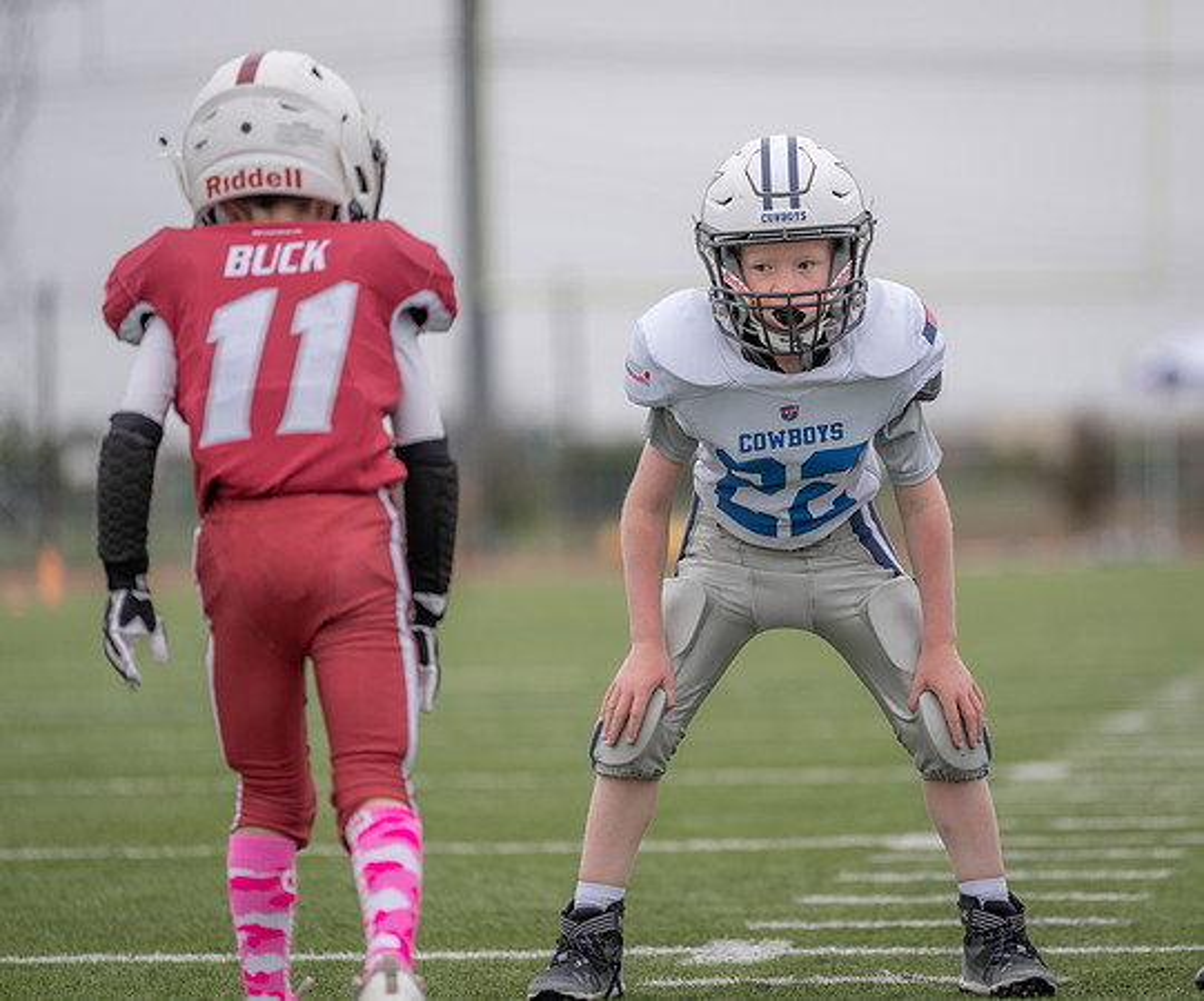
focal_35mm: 250
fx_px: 9044
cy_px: 469
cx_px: 801
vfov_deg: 6.3
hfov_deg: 7.6
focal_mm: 200
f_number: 2.8
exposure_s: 1/1250
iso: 200
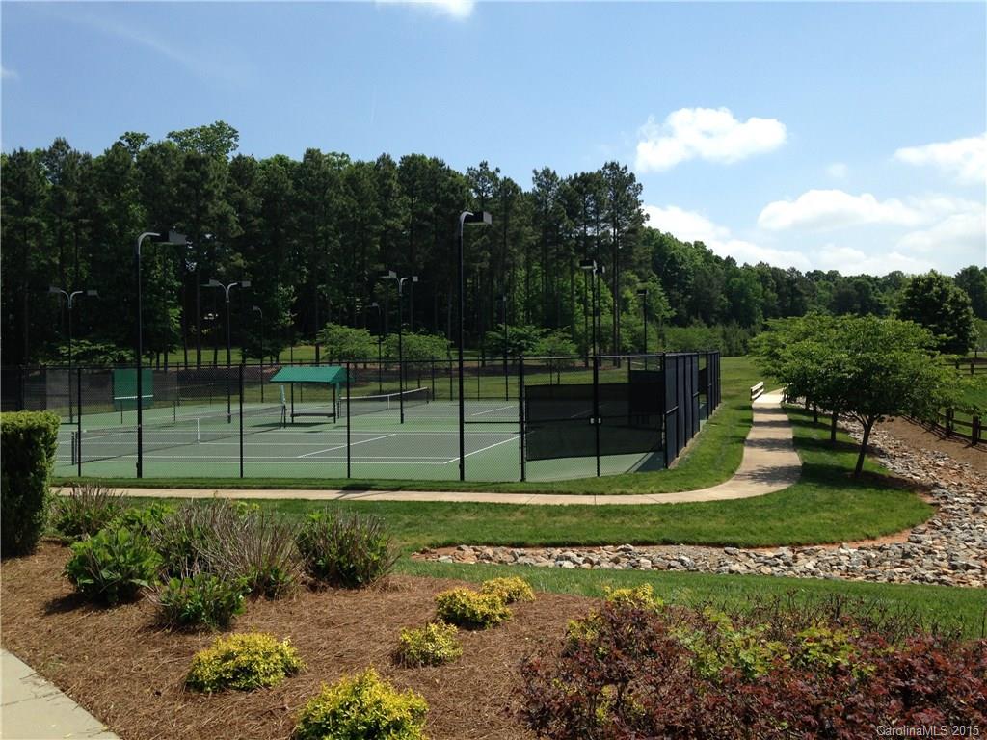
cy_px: 370
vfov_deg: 42.9
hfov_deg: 55.4
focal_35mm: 33
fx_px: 941
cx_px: 494
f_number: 2.4
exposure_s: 1/1466
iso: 50
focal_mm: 4.12
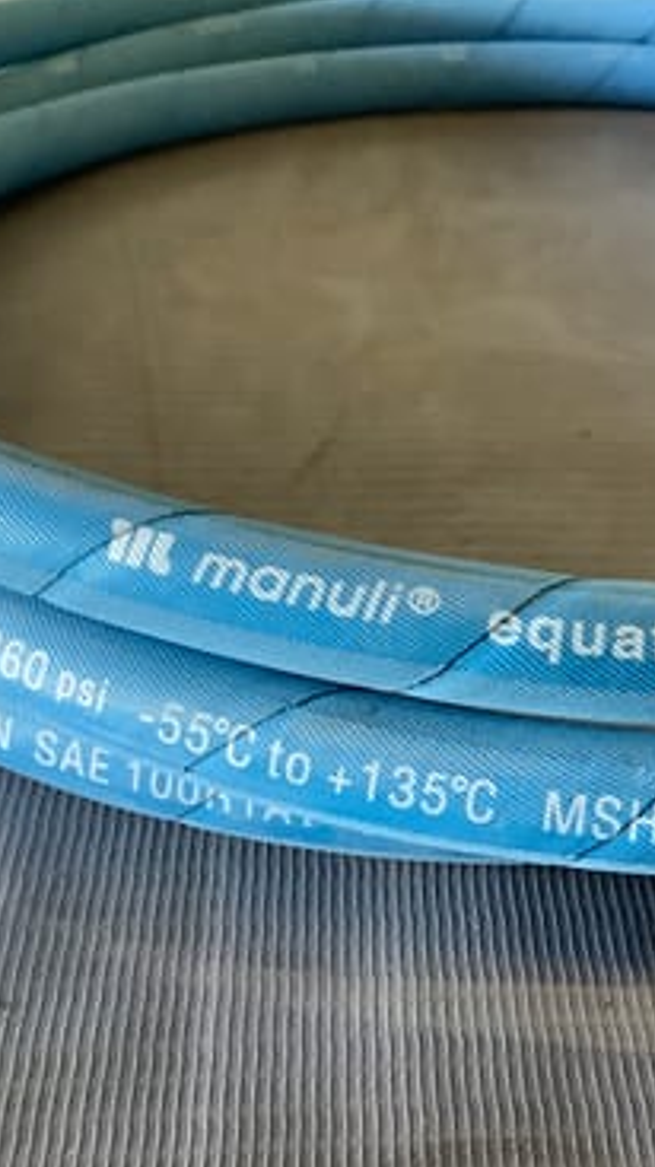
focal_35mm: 46
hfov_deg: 25.7
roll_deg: -2.4
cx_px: 471
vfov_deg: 44.6
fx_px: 1423
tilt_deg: -36.2
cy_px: 580
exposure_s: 1/50
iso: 320
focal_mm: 3.3
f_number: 2.4
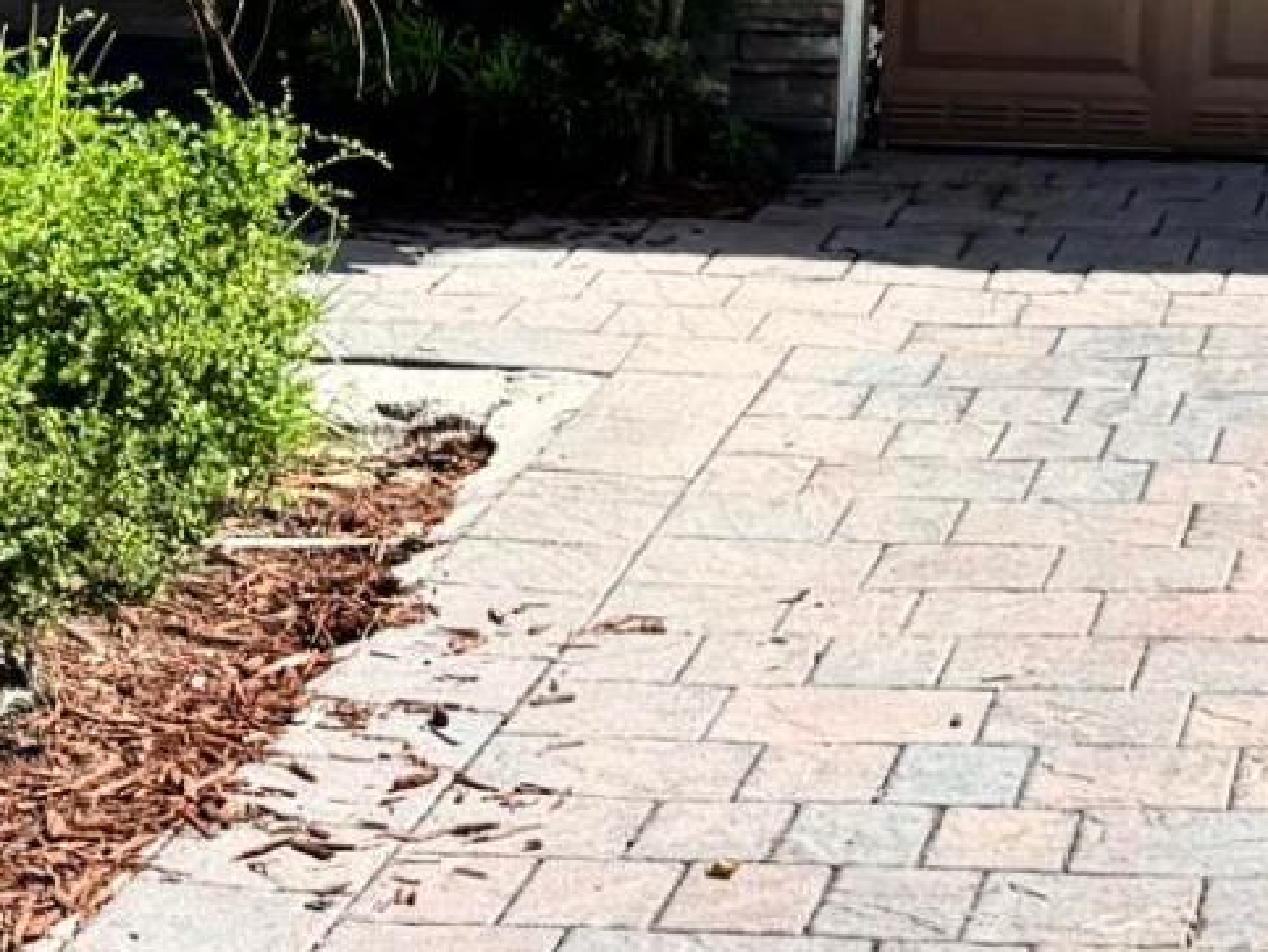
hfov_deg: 13.4
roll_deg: -2.2
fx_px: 5242
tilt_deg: +5.0
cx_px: 1570
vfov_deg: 9.7
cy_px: -910
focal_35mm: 143
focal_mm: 6.76
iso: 80
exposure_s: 1/4310
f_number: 1.78
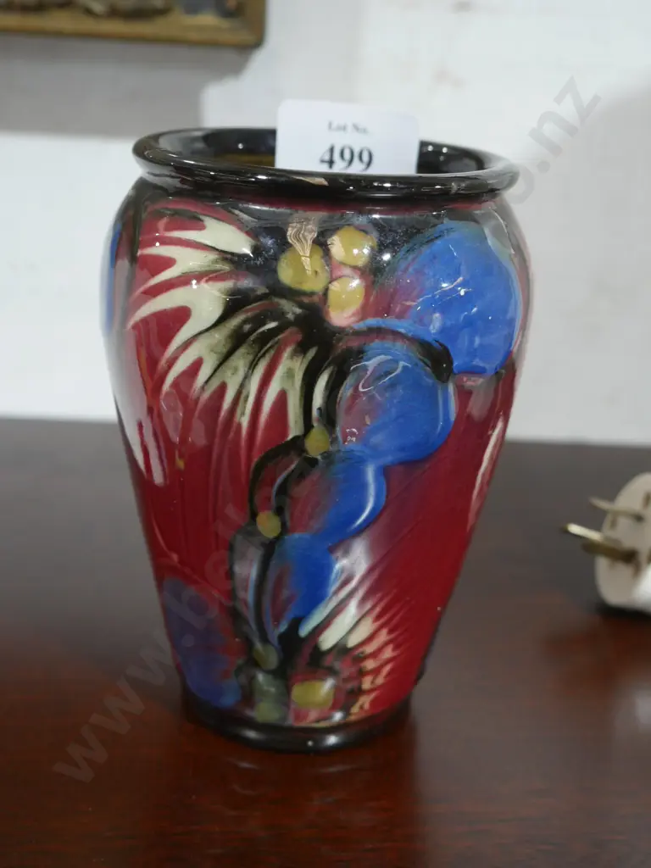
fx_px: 1003
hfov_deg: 36.0
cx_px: 326
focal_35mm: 40
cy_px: 434
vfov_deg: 46.8
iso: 1600
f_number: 4.5
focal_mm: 20
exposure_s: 1/60
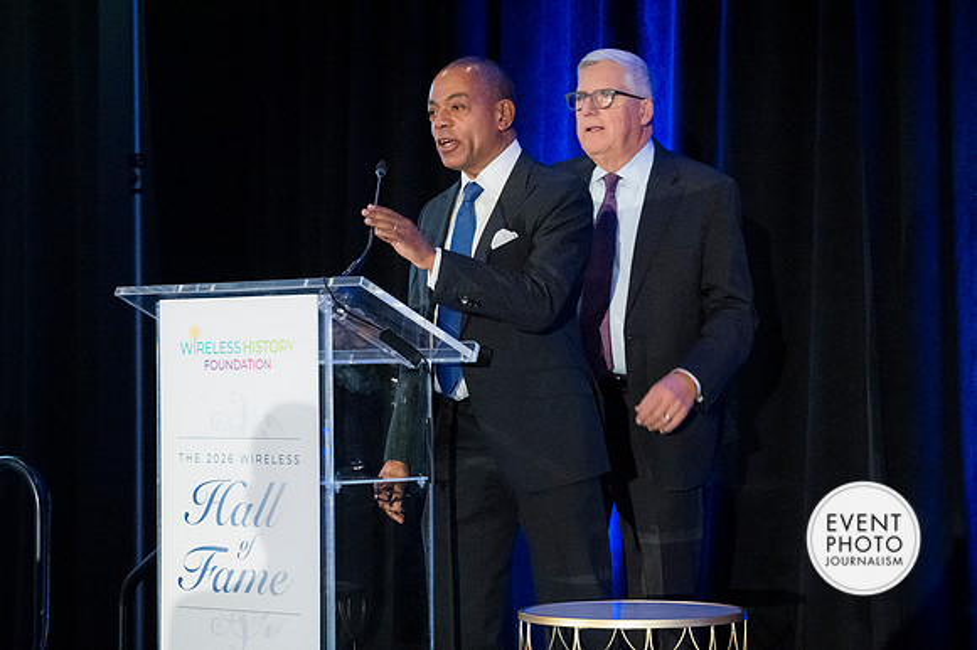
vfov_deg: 15.2
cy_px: 325
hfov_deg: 22.6
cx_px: 488
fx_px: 2441
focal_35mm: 90
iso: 10000
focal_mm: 60
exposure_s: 1/125
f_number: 4
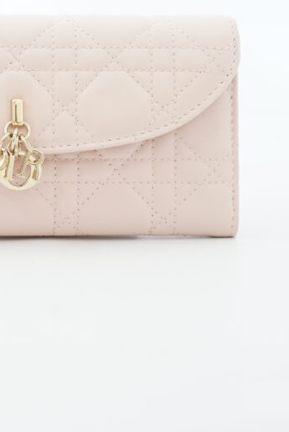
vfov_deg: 20.3
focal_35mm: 100
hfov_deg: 13.5
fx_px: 1202
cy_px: 134
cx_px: 10
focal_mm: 50
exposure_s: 1/10
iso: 640
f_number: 6.3
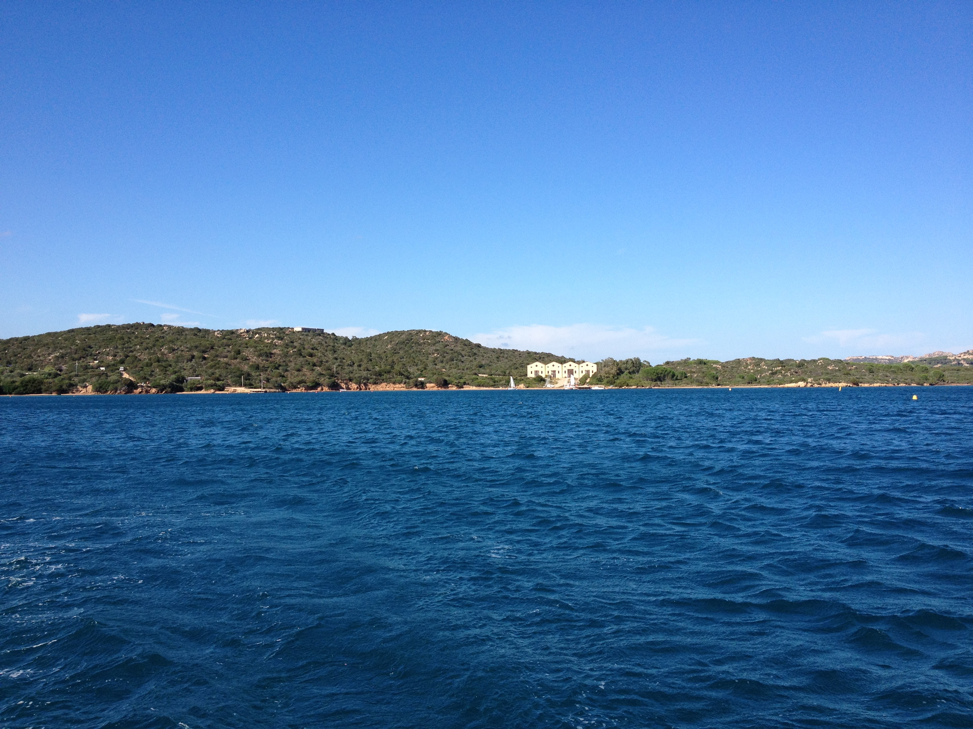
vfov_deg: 40.7
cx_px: 486
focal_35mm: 35
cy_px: 364
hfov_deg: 52.6
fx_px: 984
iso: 64
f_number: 2.4
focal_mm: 4.28
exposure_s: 1/1534
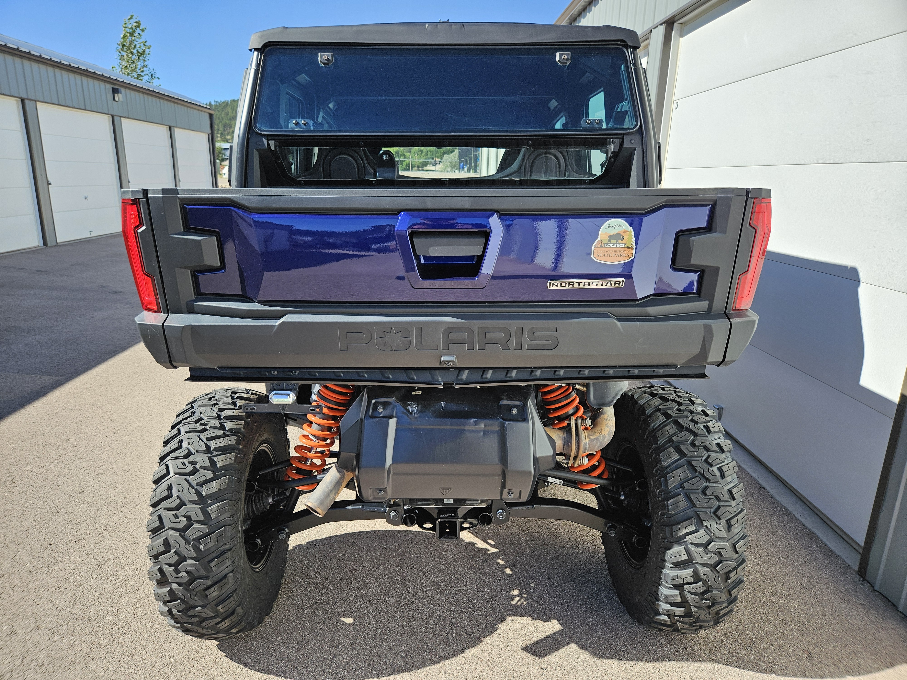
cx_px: 454
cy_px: 340
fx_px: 603
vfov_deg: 58.9
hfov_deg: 73.9
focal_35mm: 23
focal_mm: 5.4
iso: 50
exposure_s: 1/2000
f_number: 1.8
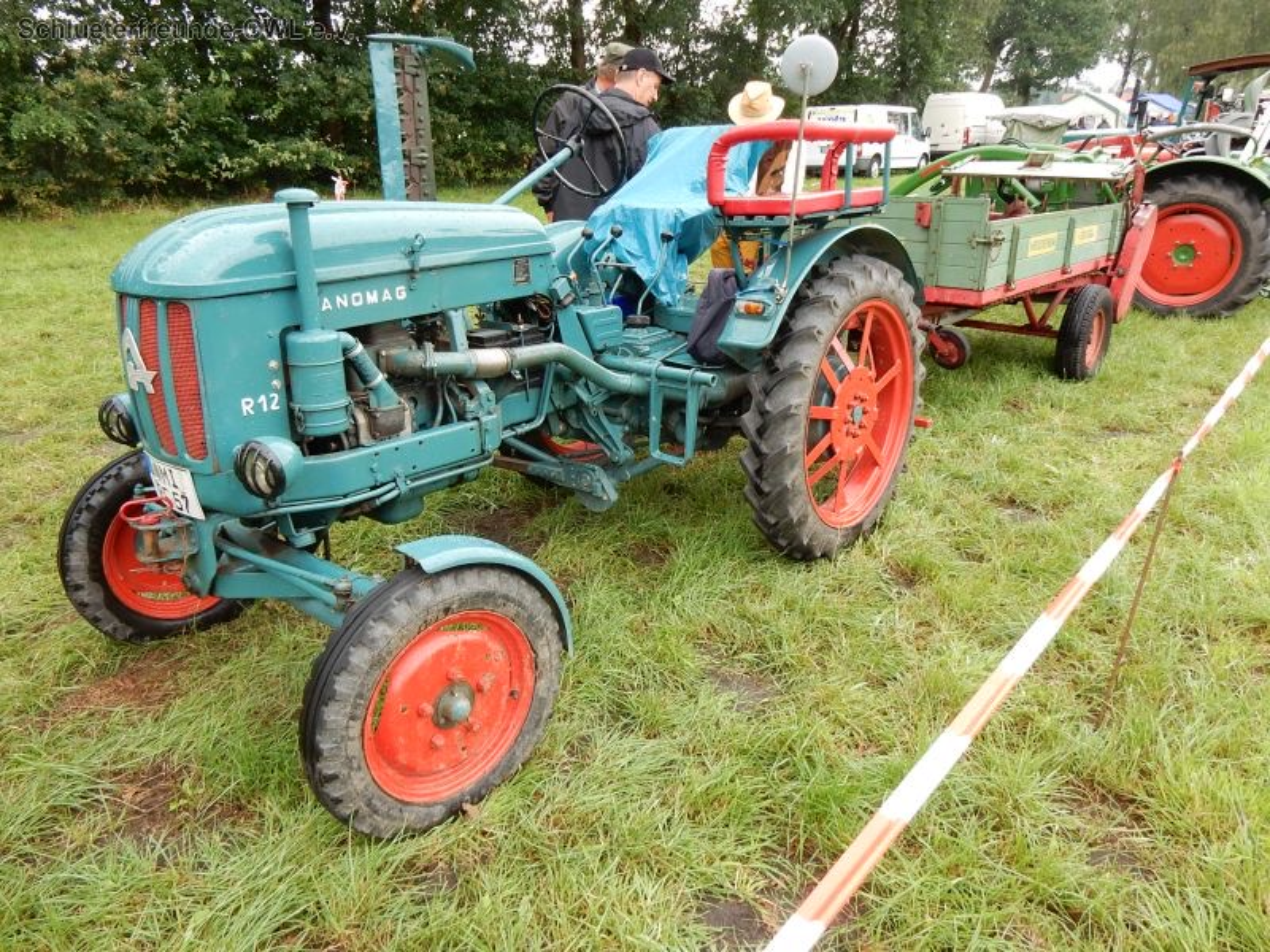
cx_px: 635
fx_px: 917
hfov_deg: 69.4
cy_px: 476
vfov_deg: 54.9
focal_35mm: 25
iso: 125
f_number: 3.7
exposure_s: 1/125
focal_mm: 4.5
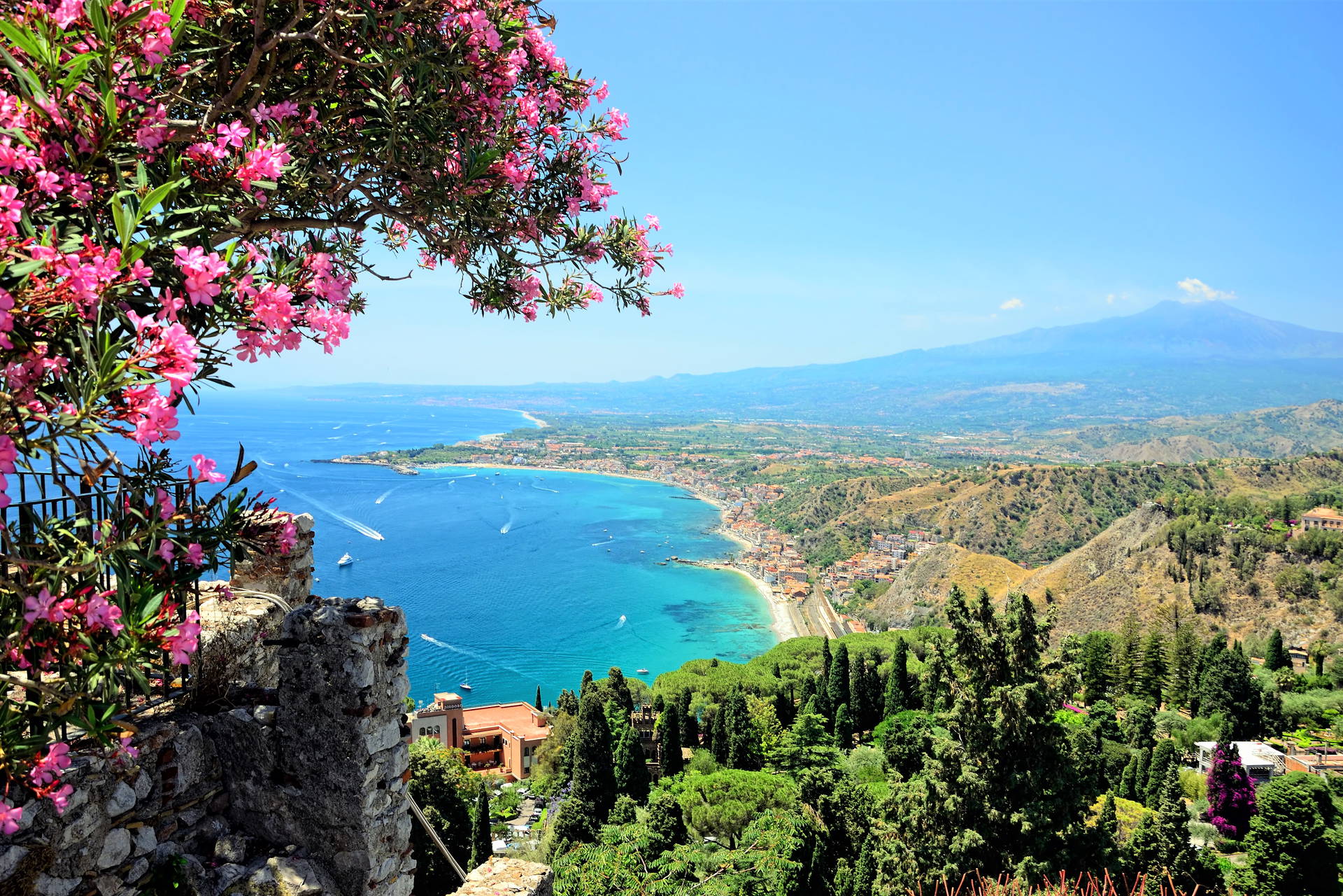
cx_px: 672
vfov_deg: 47.9
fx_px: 1007
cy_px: 448
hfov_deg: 67.4
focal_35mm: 27
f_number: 6.3
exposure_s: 1/160
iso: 250
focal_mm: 18
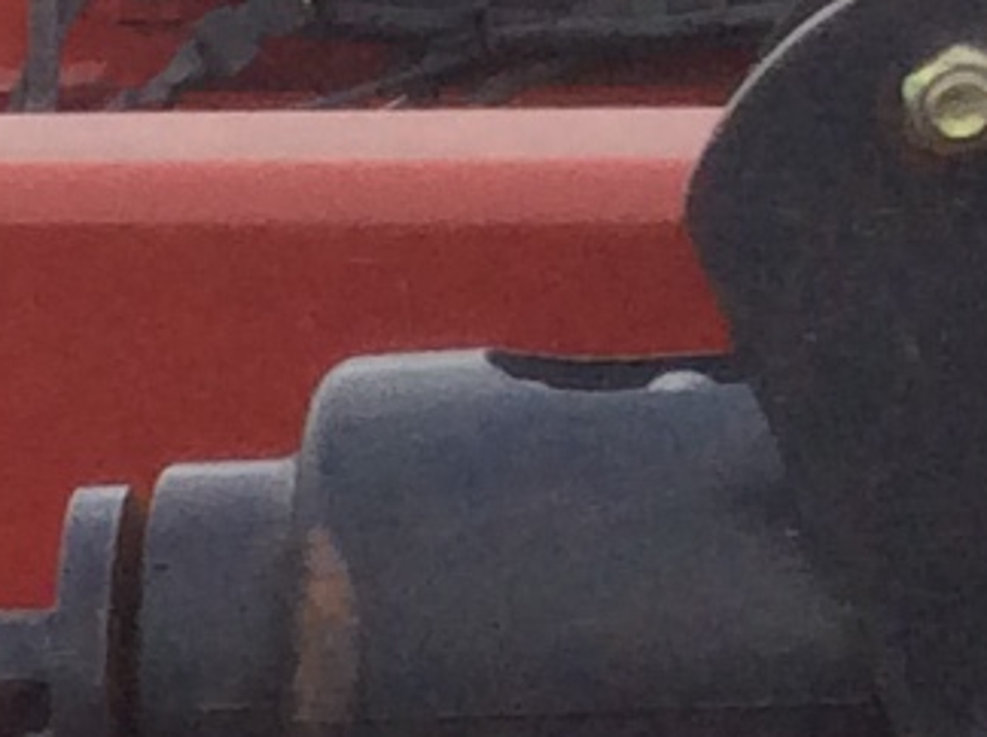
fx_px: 7288
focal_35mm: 256
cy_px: 1486
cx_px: -2867
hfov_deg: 6.4
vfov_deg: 5.7
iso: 32
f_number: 2.4
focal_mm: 3.3
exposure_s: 1/278
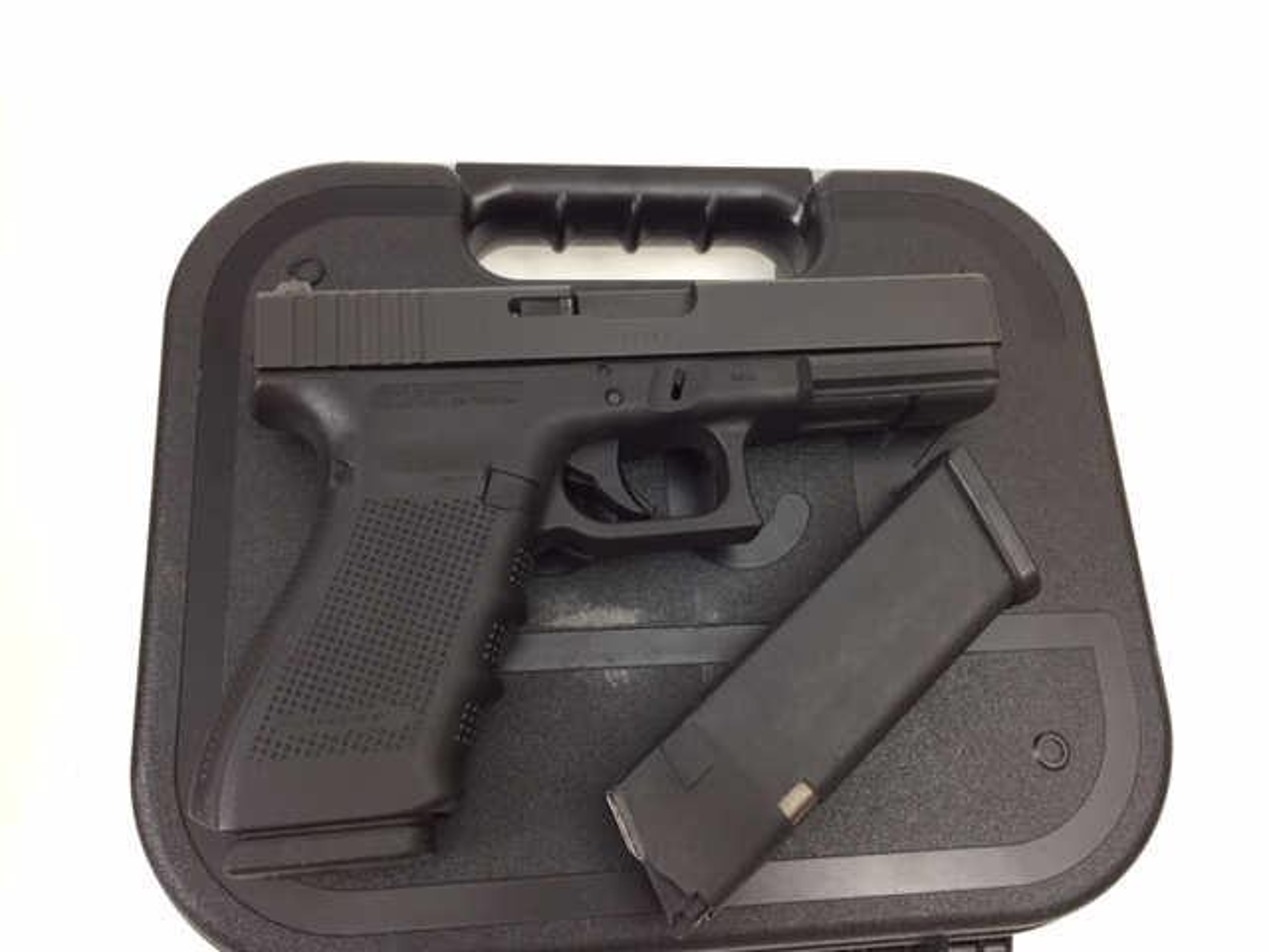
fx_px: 1063
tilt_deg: -73.7
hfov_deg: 61.7
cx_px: 634
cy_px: 476
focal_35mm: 29
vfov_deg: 48.2
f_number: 2.2
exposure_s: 1/30
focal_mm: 4.15
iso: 125
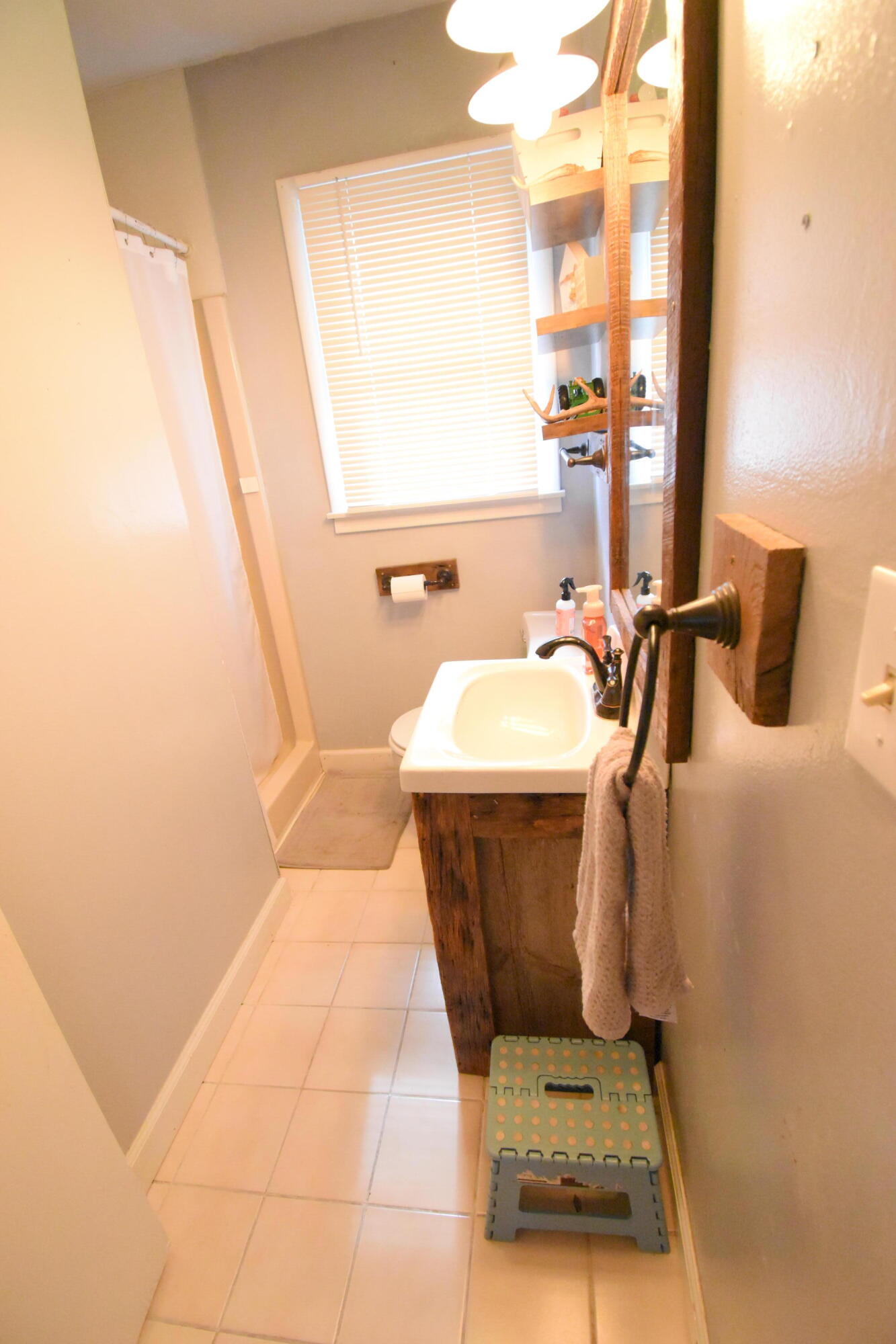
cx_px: 448
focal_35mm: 15
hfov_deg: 77.3
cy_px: 672
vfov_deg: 100.4
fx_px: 560
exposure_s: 1/125
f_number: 4.5
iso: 7200
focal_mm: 10
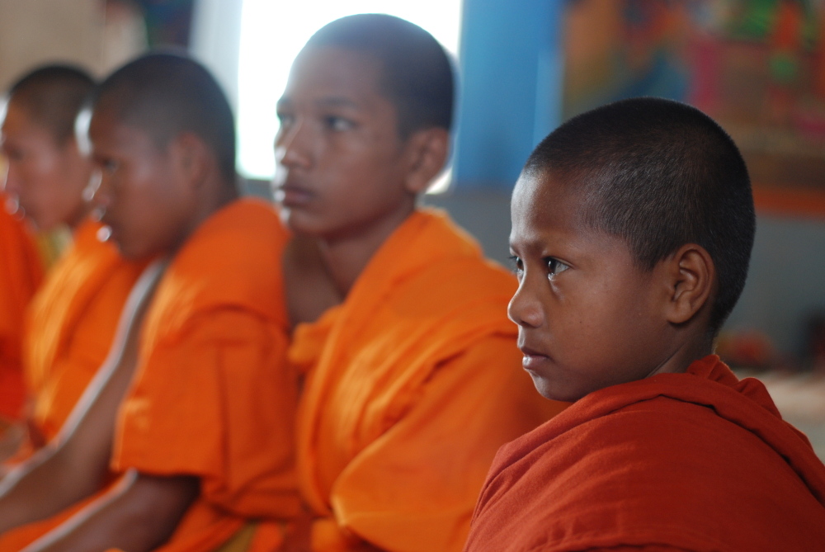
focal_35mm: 75
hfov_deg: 27.0
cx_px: 412
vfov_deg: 18.2
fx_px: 1720
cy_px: 276
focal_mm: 50
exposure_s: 1/60
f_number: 2.5
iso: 400
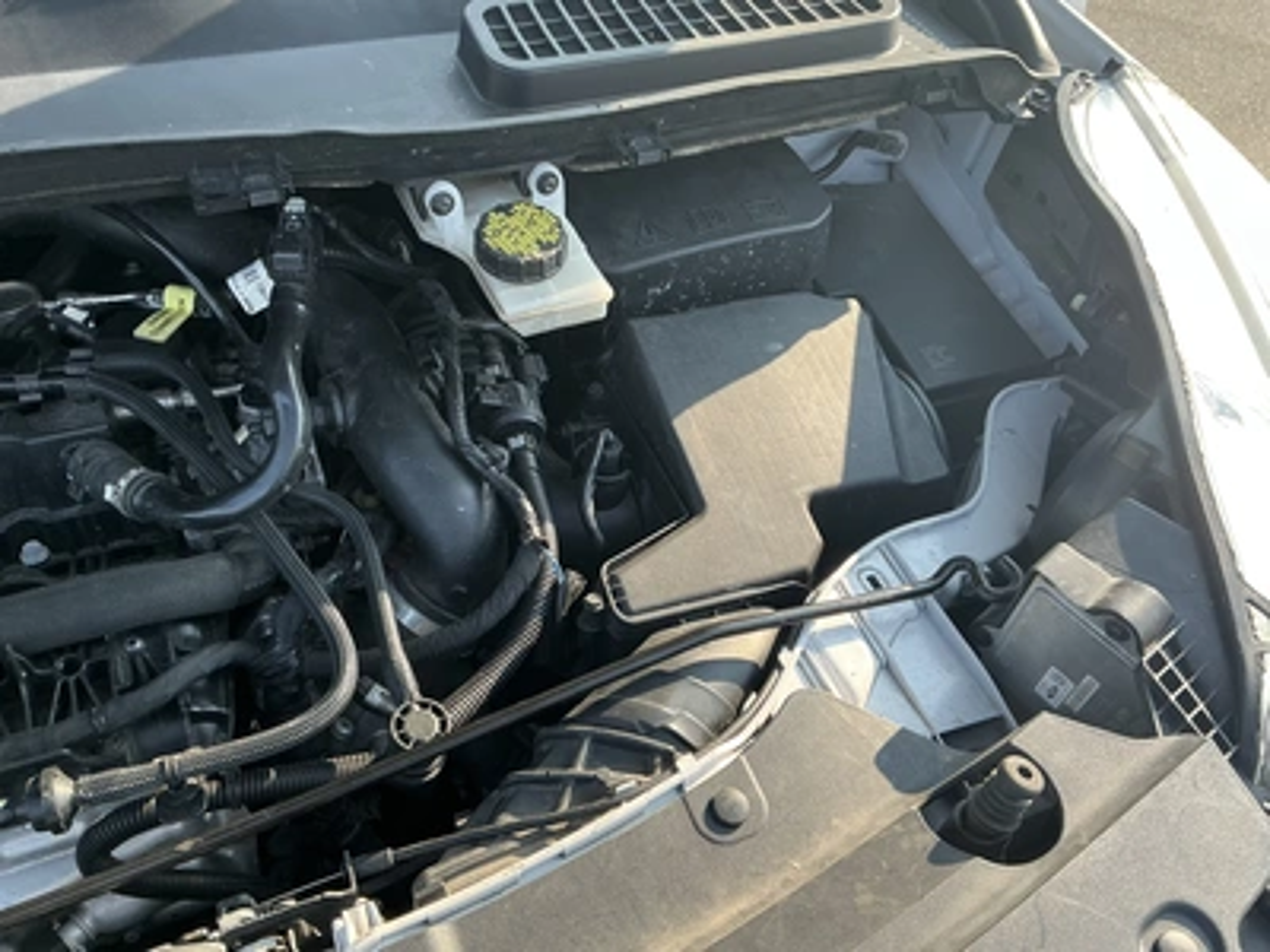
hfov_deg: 63.4
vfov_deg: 49.7
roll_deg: -7.2
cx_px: 635
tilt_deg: -43.0
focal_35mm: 28
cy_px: 476
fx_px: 1027
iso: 20
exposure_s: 1/195
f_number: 1.8
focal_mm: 3
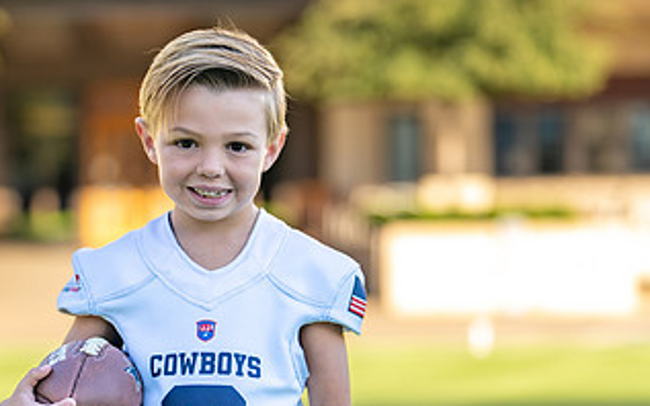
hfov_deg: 19.4
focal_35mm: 107
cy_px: 310
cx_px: 238
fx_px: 1895
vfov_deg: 12.2
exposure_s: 1/2500
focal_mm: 50
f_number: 1.2
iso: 100
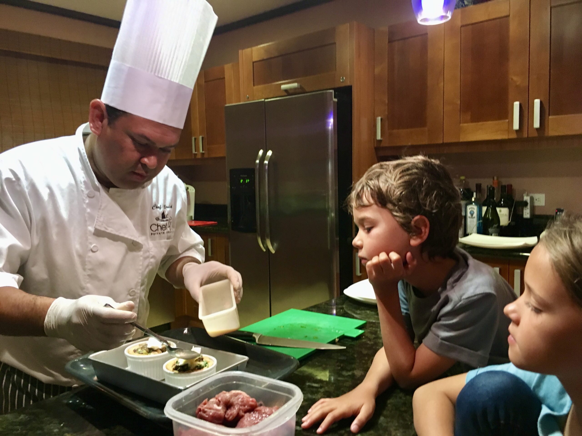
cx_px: 291
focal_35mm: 29
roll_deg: +1.2
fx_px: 488
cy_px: 218
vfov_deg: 48.2
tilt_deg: -6.6
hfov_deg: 61.7
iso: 200
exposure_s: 1/30
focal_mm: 4.15
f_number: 2.2
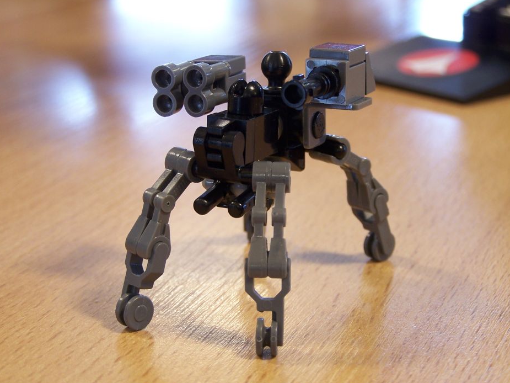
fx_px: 1223
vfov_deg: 17.8
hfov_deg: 23.6
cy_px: 179
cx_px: 270
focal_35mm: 83
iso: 80
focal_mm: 12.4
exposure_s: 1/6
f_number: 3.2
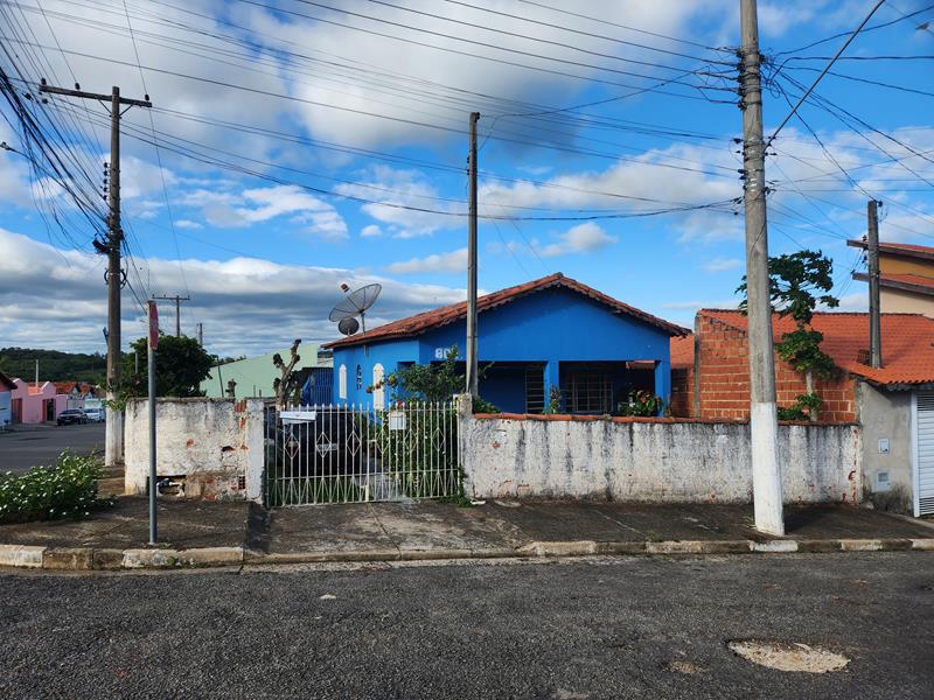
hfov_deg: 73.9
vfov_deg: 58.9
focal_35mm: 23
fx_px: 621
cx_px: 467
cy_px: 350
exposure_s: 1/1290
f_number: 1.8
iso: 20
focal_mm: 5.4
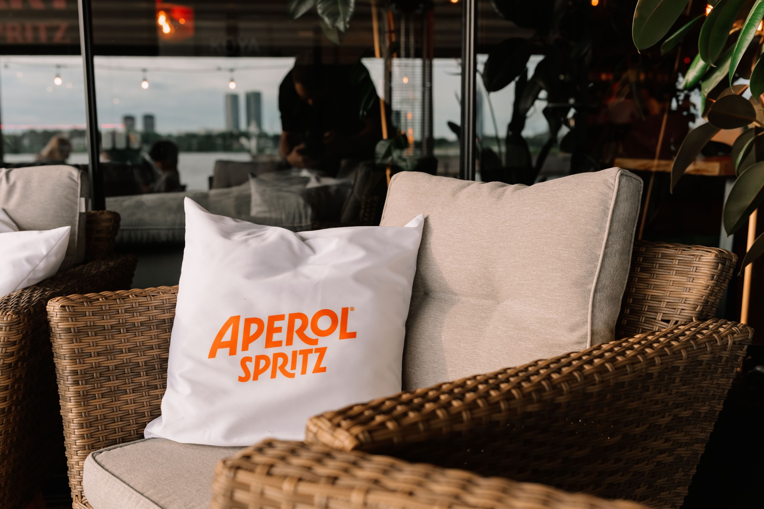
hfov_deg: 54.4
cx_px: 382
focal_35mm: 35
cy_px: 254
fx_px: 743
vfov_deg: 37.9
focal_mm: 35
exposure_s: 1/200
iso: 640
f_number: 4
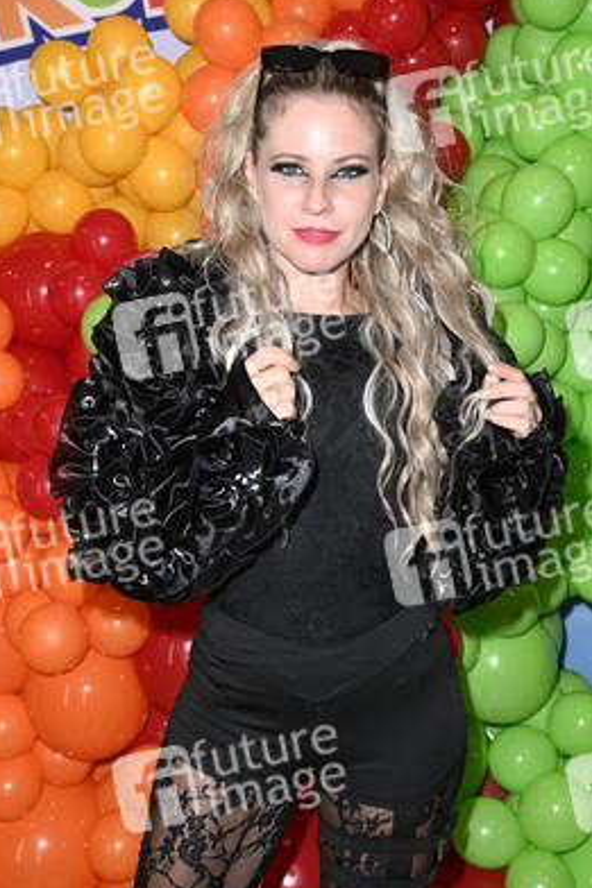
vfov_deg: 37.5
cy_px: 439
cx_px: 295
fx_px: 1308
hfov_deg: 25.5
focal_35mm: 53
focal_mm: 52
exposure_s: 1/250
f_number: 6.3
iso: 1250
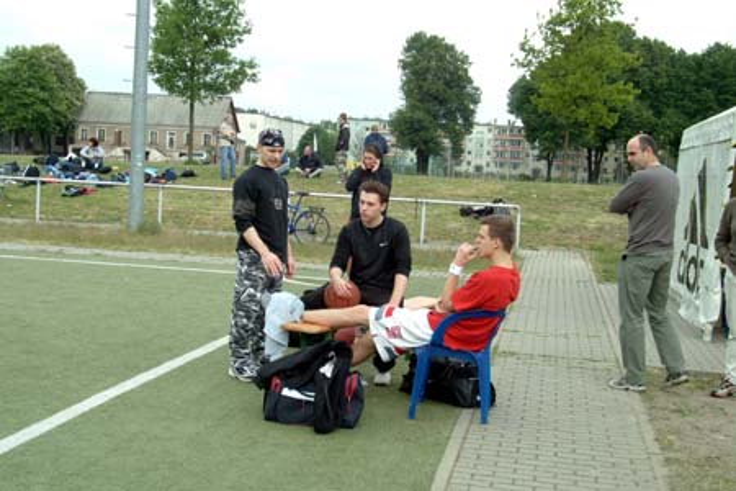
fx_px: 1104
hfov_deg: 36.9
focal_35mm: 54
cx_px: 368
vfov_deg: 25.1
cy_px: 246
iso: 400
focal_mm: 36
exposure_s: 1/250
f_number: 8
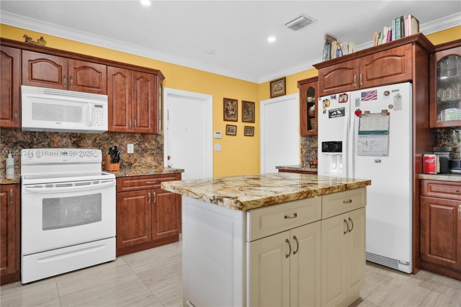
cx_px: 230
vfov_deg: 61.9
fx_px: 256
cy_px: 154
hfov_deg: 84.0
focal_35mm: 20
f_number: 10
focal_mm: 20
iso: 500
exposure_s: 1/1250
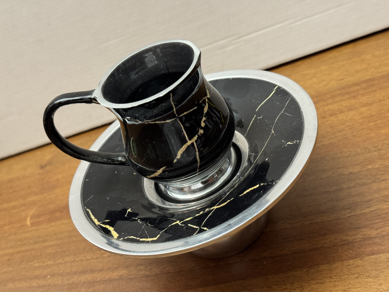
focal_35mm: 48
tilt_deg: -35.3
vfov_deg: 30.3
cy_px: 146
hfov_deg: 39.7
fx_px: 539
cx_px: 194
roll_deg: +27.0
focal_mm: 6.76
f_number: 1.78
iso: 400
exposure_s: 1/33
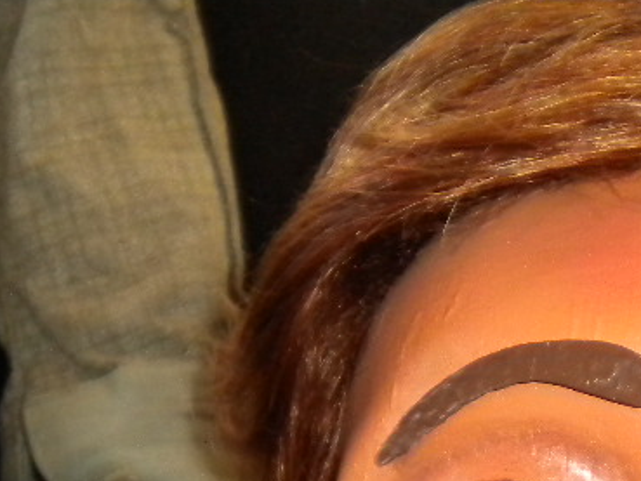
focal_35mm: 97
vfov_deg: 14.5
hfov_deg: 19.7
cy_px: 656
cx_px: 632
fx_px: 1797
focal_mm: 6.3
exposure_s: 1/30
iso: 400
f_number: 3.1
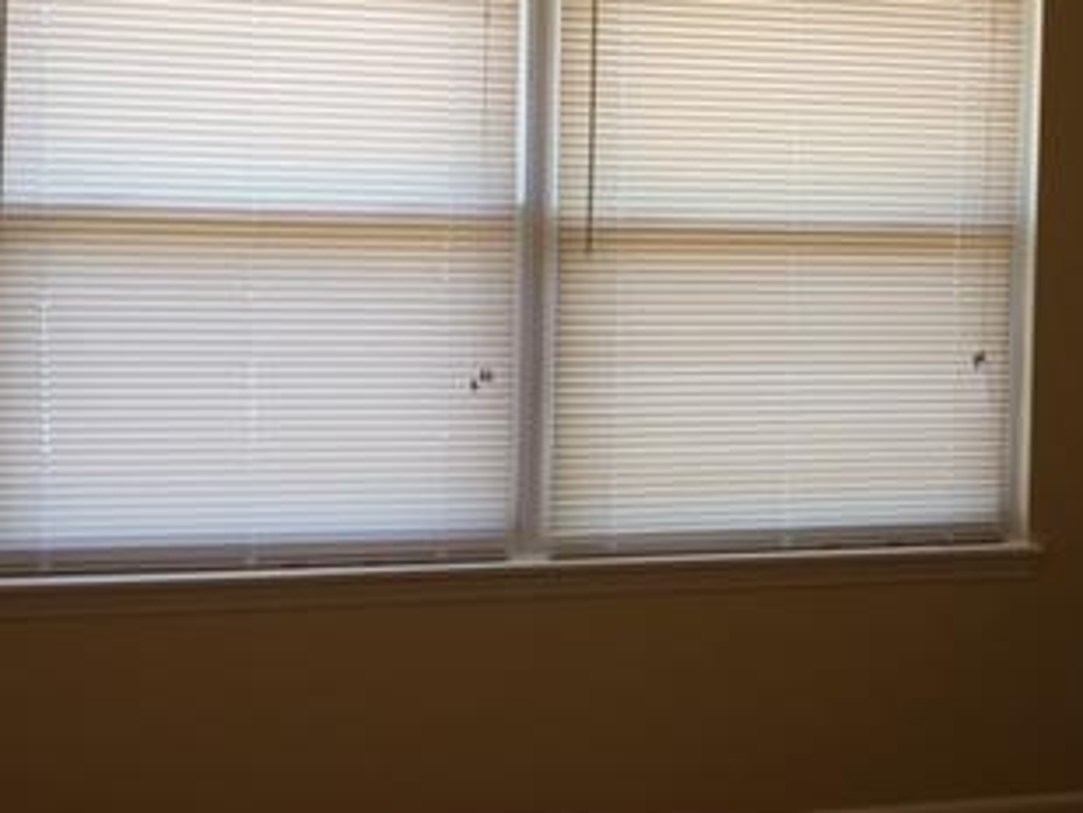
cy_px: 249
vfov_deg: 24.3
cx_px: 1009
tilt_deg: -3.1
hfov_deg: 30.5
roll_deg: -1.3
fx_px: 1878
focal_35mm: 60
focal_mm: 4.15
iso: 40
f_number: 2.2
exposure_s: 1/120
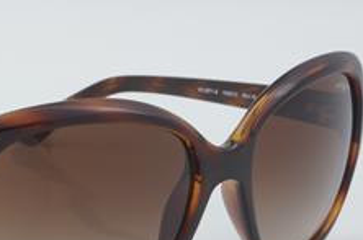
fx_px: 1498
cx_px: 54
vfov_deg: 9.2
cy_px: 189
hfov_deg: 13.7
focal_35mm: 149
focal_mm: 55
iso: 100
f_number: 32
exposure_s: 1/4
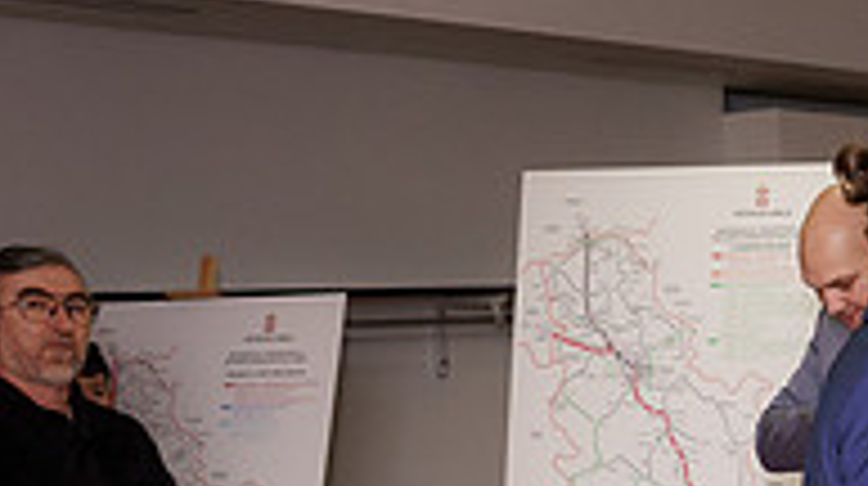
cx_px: 1240
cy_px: 511
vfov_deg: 14.4
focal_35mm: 82
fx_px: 1885
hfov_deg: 22.2
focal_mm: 24
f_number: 4
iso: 2500
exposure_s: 1/250
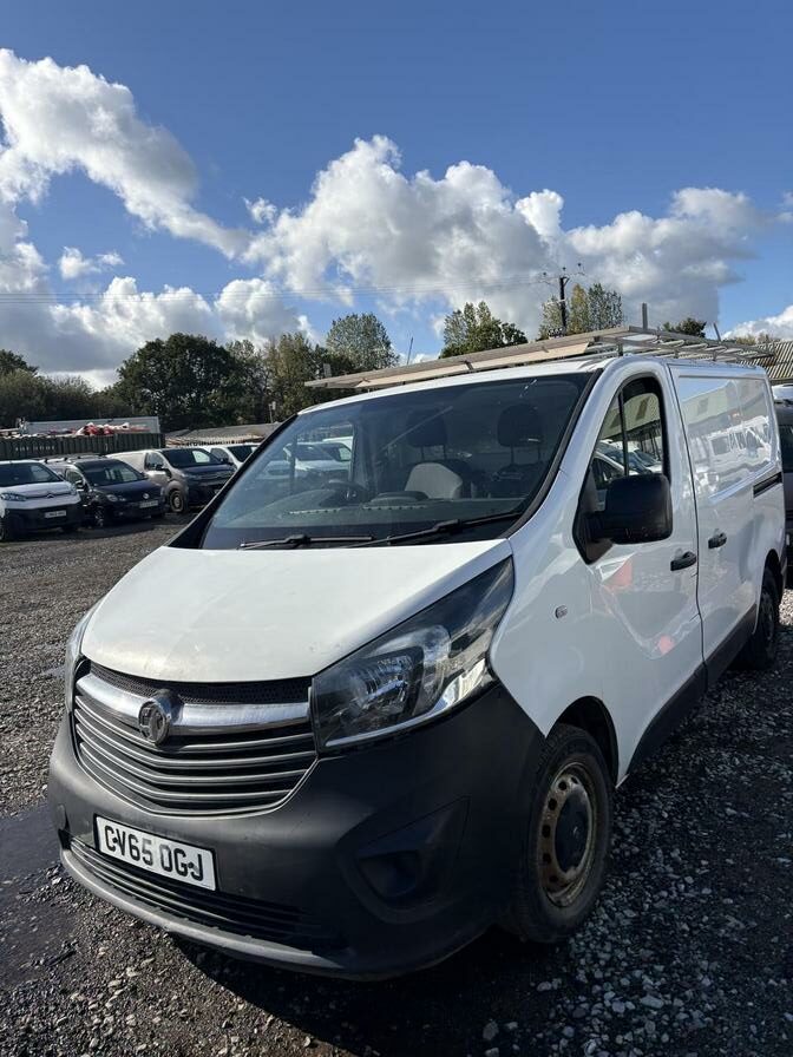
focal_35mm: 26
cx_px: 396
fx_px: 794
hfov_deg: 53.1
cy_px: 528
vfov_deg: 67.3
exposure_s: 1/3623
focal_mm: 5.96
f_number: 1.6
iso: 50
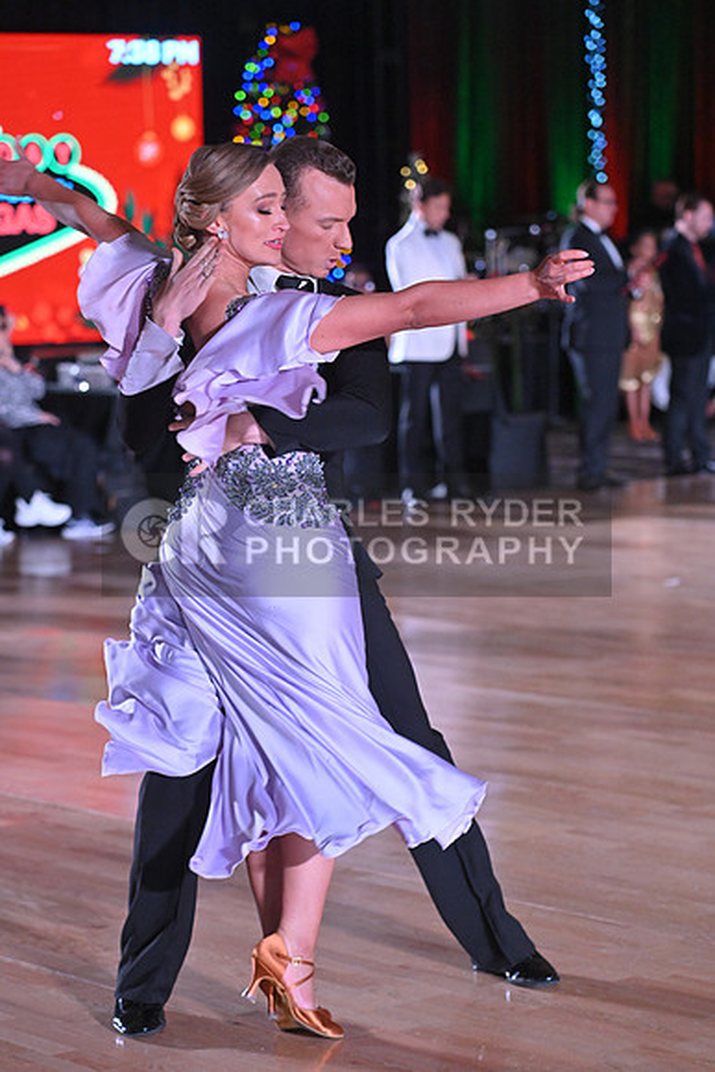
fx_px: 3126
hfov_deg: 13.0
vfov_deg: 19.5
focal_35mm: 105
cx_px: 358
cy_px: 536
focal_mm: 105
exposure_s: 1/400
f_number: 4.5
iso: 4000
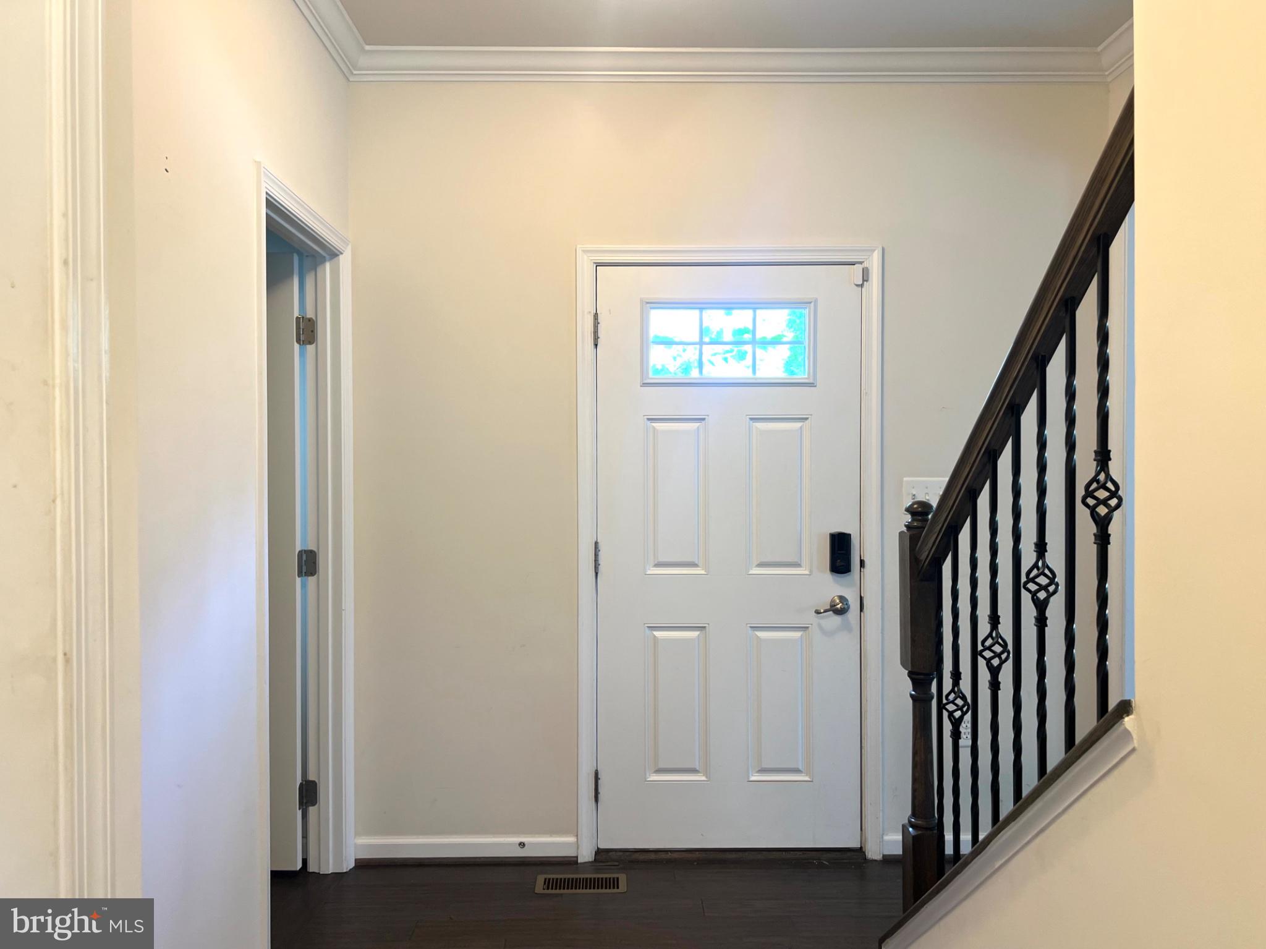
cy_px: 474
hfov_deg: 67.3
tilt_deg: -1.4
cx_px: 633
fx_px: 951
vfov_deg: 53.0
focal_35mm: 26
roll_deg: -1.0
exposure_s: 1/60
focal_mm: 5.7
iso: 80
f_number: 1.5
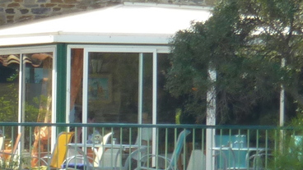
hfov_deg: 2.2
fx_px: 7986
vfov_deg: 1.2
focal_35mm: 994
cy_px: 282
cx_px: -125
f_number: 4.6
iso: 80
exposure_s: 1/125
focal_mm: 34.4
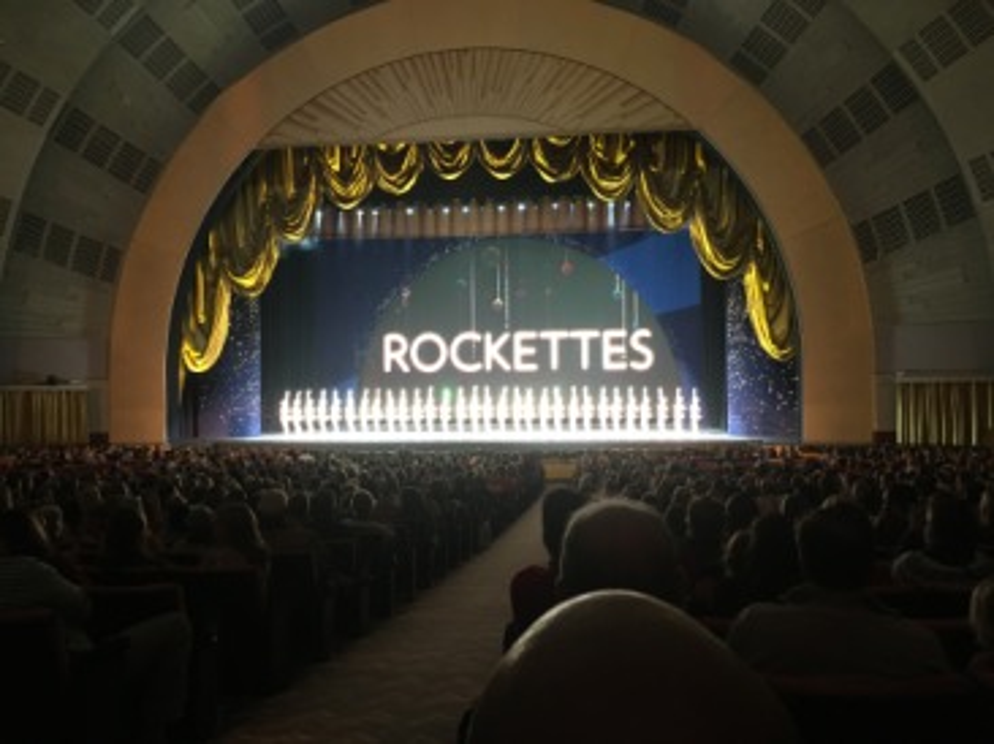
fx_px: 832
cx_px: 497
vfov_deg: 48.2
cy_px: 372
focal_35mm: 29
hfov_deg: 61.7
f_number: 2.2
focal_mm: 4.15
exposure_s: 1/17
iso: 200
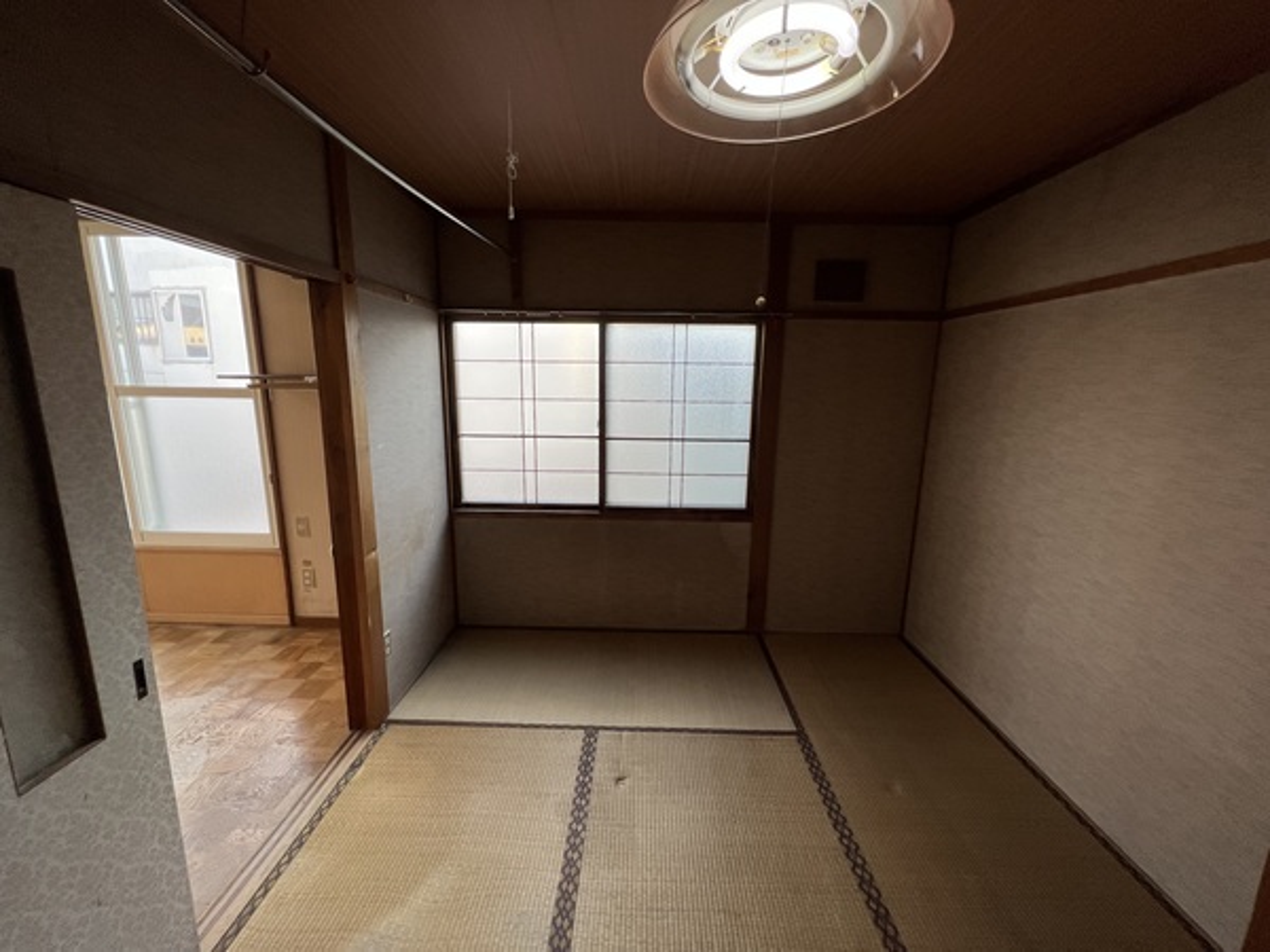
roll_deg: -1.3
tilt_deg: -10.0
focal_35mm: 13
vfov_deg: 89.9
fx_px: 477
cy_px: 476
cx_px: 635
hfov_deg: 106.2
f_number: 1.8
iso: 64
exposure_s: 1/100
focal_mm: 1.57
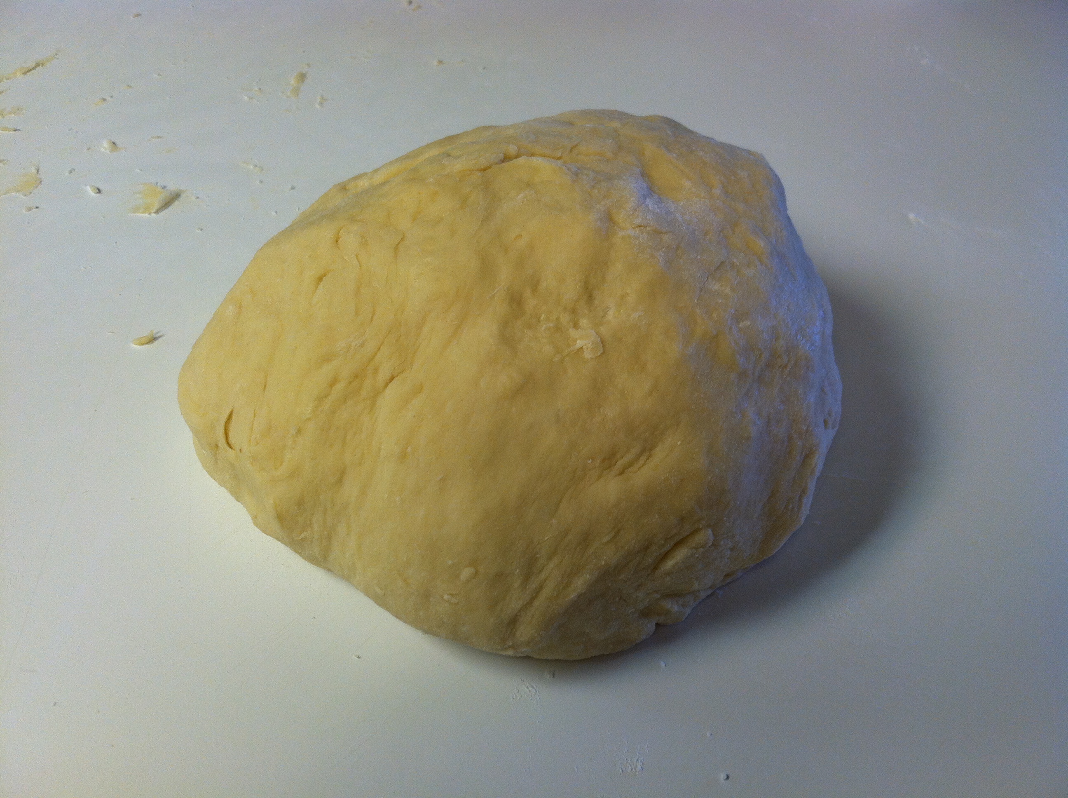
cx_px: 534
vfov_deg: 40.6
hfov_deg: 52.7
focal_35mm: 35
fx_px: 1078
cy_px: 399
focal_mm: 3.85
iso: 80
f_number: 2.8
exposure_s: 1/30
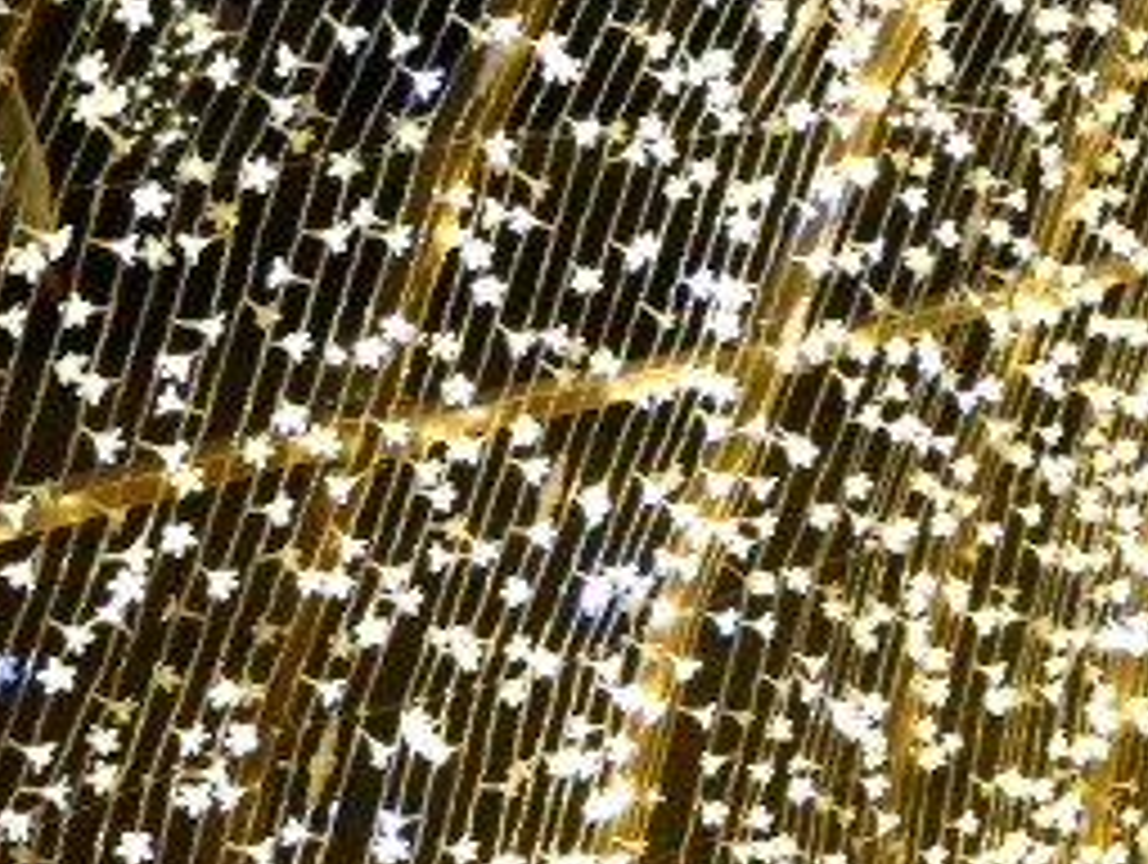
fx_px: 5669
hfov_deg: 10.3
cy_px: 94
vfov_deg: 8.7
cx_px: 2562
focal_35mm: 171
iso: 2800
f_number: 4.2
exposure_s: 1/125
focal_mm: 31.5
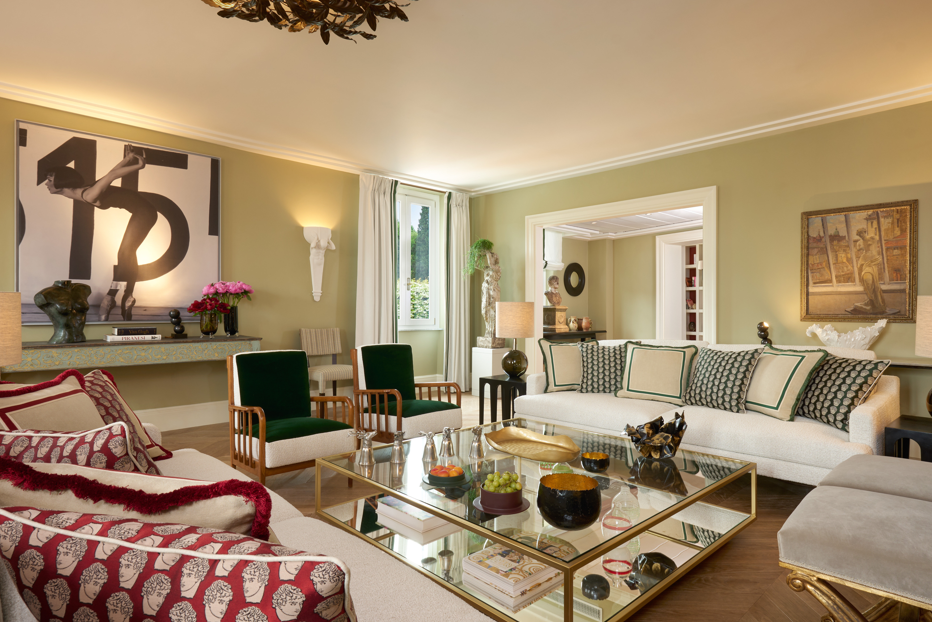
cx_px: 473
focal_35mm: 20
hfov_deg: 84.0
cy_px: 311
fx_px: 518
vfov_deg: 61.9
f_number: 14
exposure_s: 1.3
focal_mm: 19
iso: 200
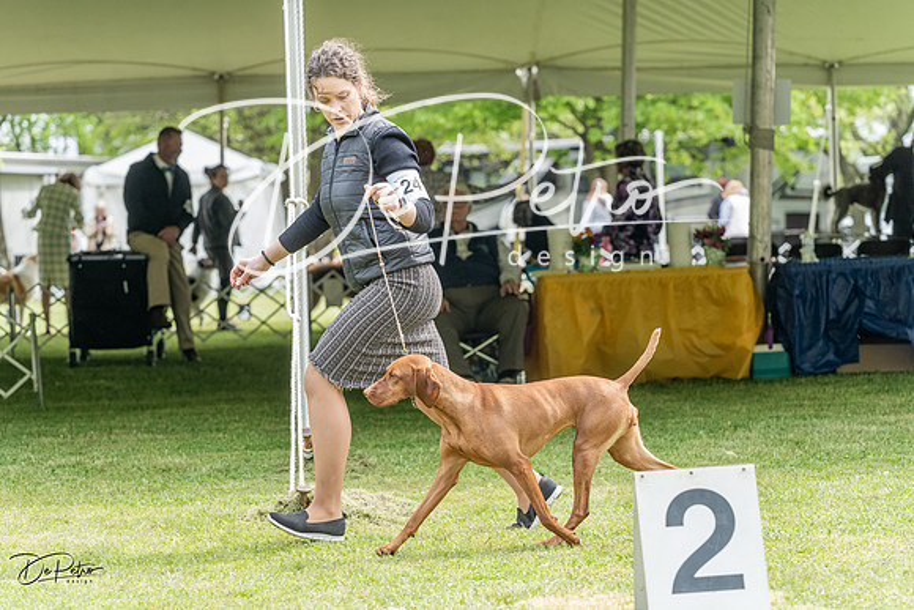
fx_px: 3073
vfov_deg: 11.3
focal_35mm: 121
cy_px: 305
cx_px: 457
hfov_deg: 16.9
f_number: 5
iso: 1250
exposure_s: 1/1000
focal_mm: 121
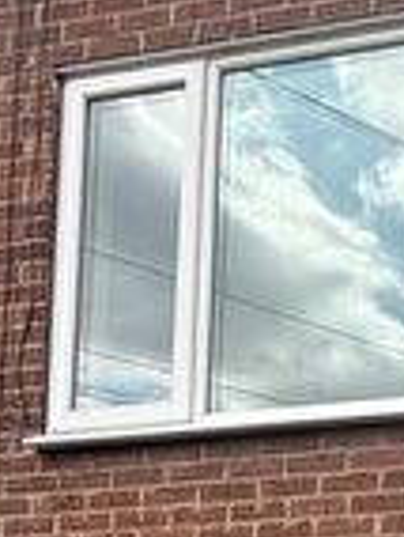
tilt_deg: +2.2
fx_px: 1071
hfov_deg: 15.5
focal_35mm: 69
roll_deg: -1.0
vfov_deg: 21.0
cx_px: 872
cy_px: 917
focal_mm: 2.22
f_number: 2.2
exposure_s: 1/531
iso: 40
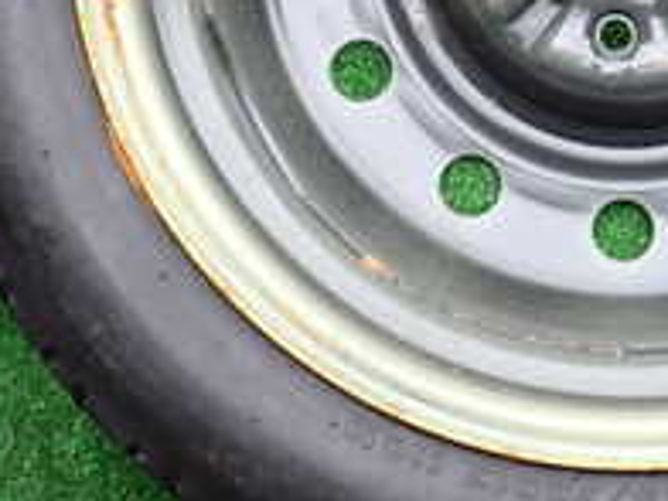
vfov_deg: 15.6
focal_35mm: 92
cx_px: 603
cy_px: -65
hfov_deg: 20.9
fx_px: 1775
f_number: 2.3
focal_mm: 5.4
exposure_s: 1/200
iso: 100
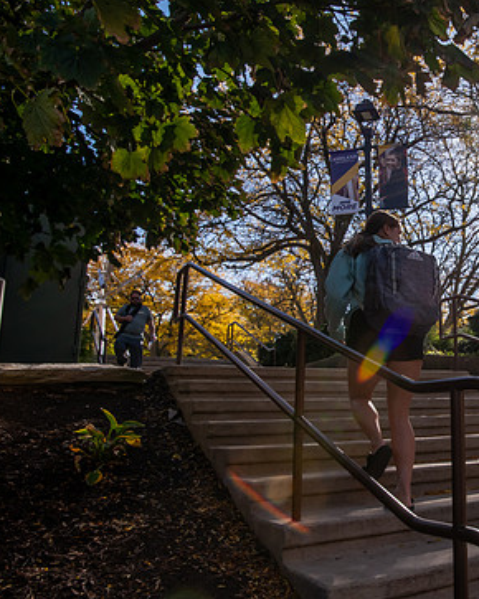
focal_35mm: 33
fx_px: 585
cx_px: 431
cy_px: 286
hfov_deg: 41.1
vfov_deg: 54.2
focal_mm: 22
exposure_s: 1/125
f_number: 20
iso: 320
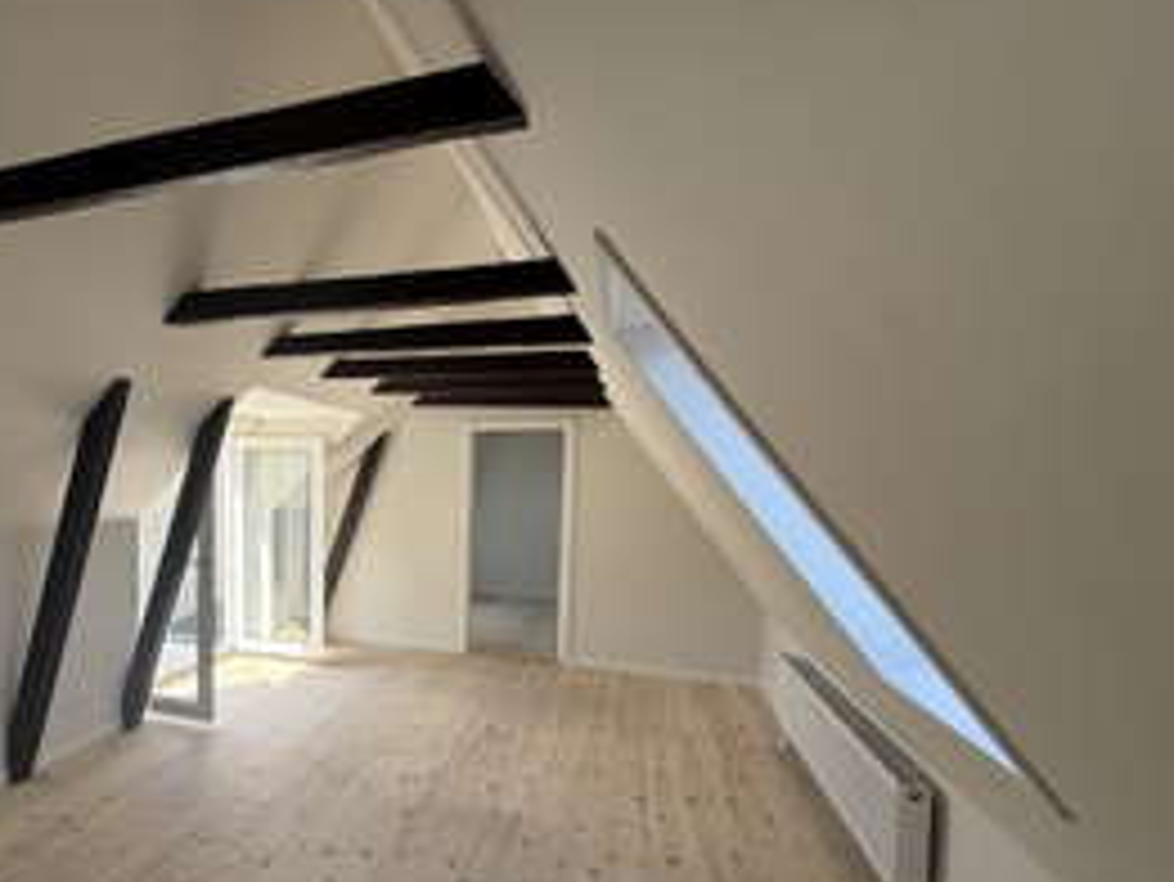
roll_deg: -0.3
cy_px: 526
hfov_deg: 77.9
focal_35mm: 20
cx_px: 353
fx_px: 679
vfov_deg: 65.4
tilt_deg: -2.8
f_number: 2.2
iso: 64
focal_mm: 2.22
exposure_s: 1/349
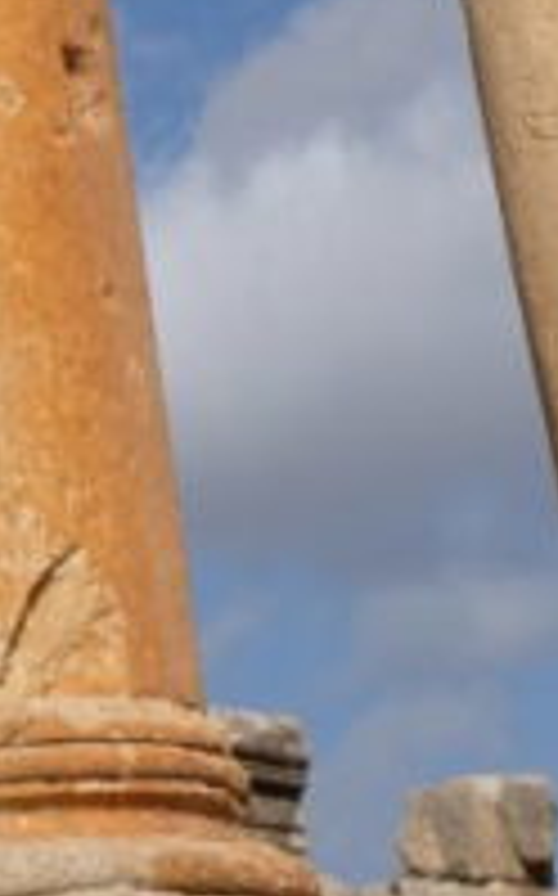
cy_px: -964
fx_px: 4487
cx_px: -488
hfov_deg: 6.9
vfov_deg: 10.4
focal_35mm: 184
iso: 200
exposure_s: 1/850
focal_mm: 23
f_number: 8
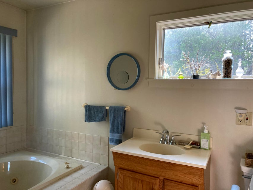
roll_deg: -0.5
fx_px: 205
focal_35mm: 28
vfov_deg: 49.8
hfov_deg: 63.4
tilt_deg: -1.7
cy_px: 95
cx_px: 126
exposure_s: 1/60
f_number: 1.8
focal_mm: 3.99
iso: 100
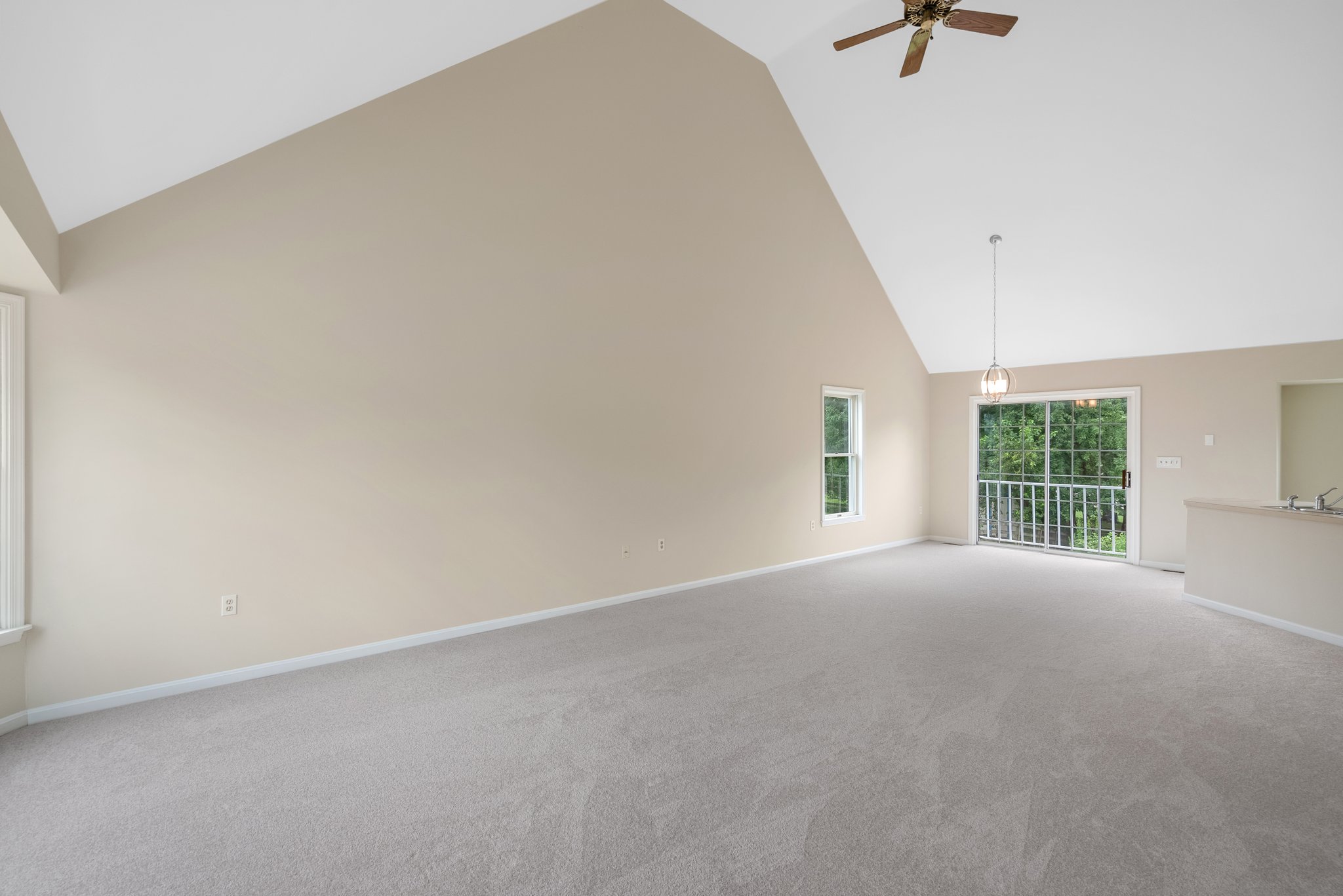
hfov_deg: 96.7
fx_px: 597
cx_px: 672
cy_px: 448
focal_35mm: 16
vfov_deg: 73.8
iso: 250
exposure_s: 1/15
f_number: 8
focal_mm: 16
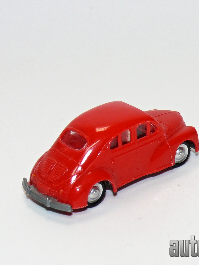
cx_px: 118
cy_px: 132
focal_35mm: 193
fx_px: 1480
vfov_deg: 10.3
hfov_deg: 7.7
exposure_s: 1/30
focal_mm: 17.2
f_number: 4
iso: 100
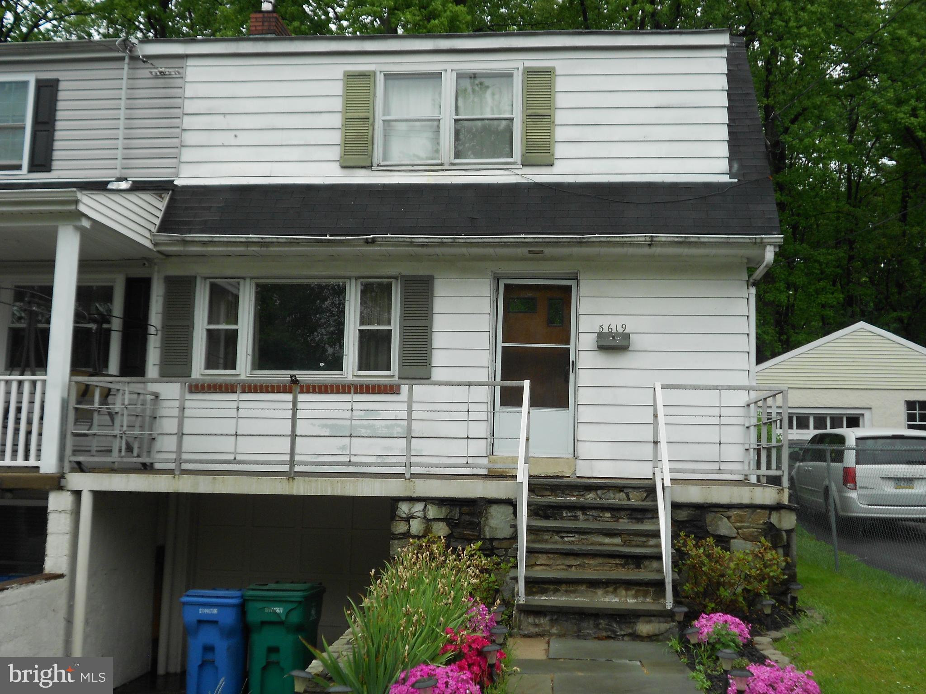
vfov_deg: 38.7
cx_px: 463
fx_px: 990
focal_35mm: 37
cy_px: 347
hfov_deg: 50.1
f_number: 3.9
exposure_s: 1/125
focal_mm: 6.7
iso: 80
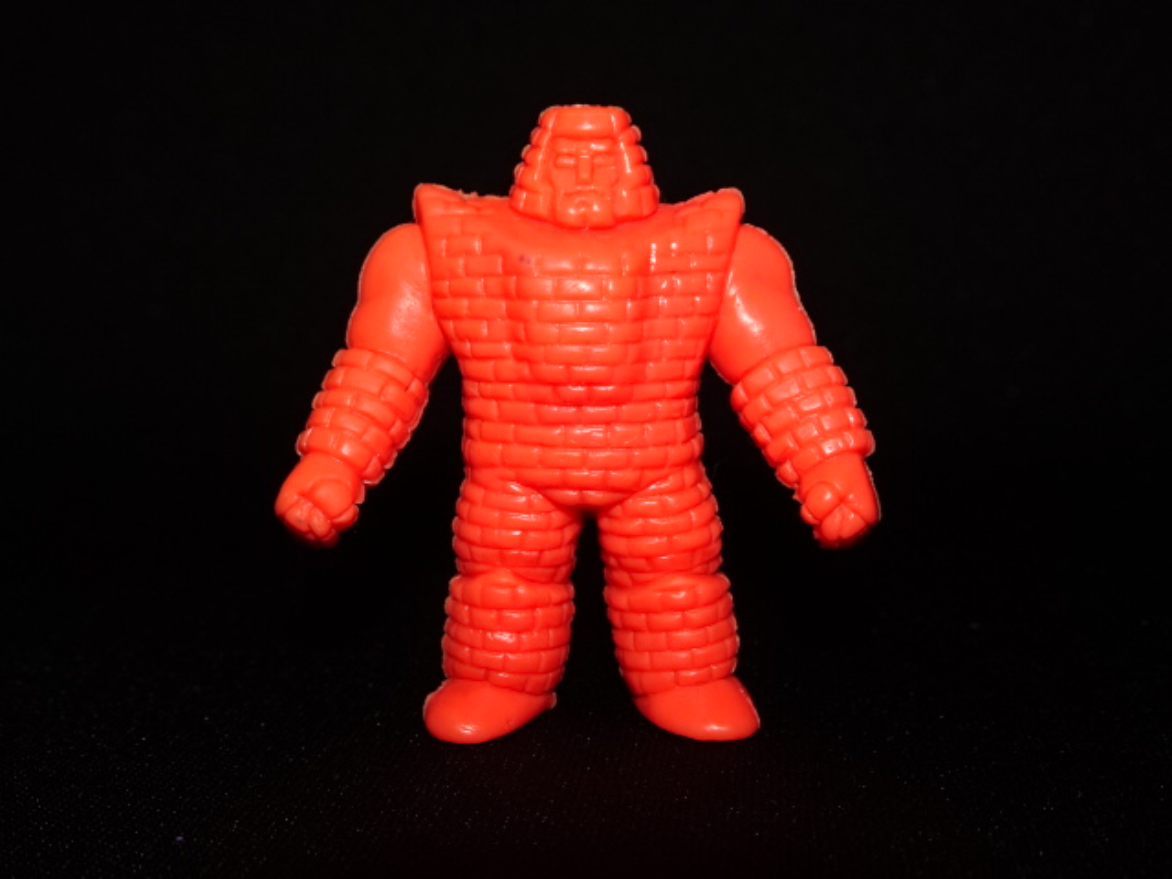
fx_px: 1354
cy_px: 440
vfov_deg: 36.0
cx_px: 586
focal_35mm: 40
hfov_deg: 46.8
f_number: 4
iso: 80
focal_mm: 6.8
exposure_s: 1/13
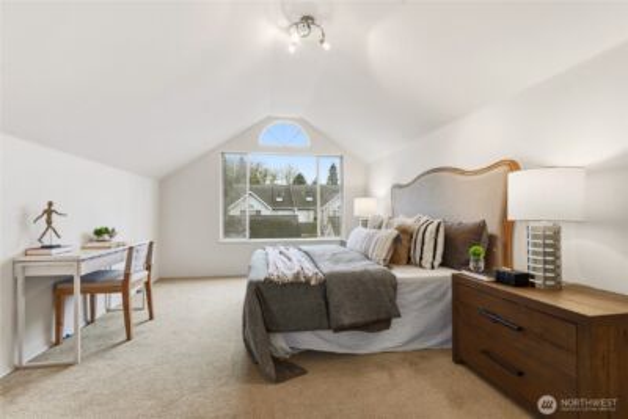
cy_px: 210
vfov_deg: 73.8
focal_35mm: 16
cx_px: 314
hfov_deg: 96.7
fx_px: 279
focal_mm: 16
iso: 100
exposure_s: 1/15
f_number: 11
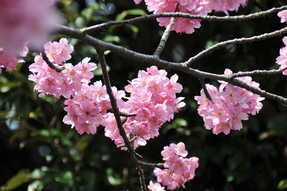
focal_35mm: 300
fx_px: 2389
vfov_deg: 4.6
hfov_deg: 6.9
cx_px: 144
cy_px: 96
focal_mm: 200
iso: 200
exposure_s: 1/320
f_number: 6.3
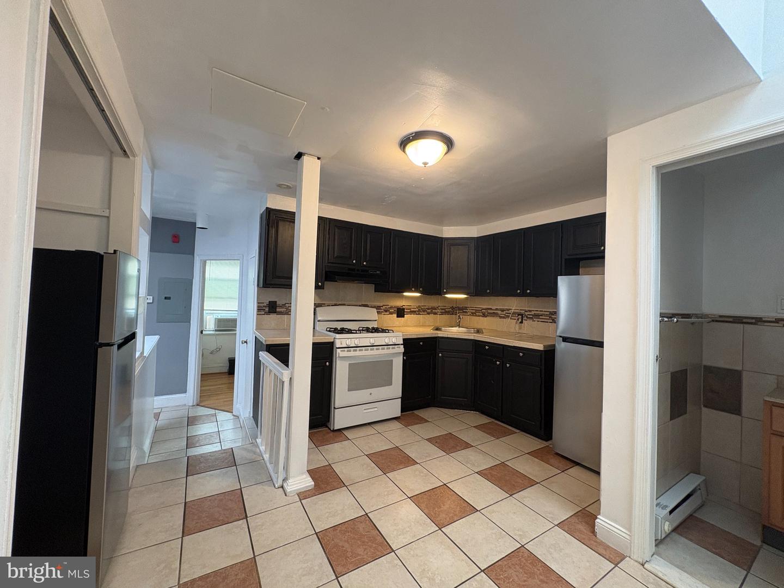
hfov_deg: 102.1
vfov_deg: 85.7
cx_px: 392
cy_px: 294
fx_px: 317
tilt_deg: +1.6
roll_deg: -1.6
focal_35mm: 14
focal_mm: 2.22
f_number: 2.2
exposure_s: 1/60
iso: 160
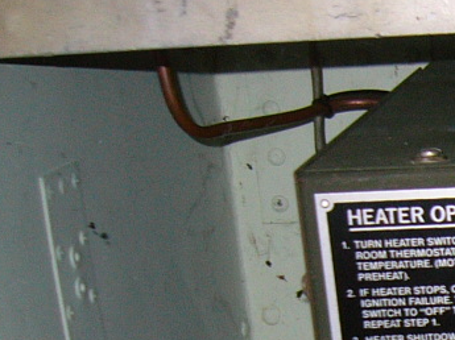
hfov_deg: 13.6
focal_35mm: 130
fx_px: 1707
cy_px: 463
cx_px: 824
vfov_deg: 11.1
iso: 100
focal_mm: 5.8
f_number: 2.8
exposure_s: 1/60
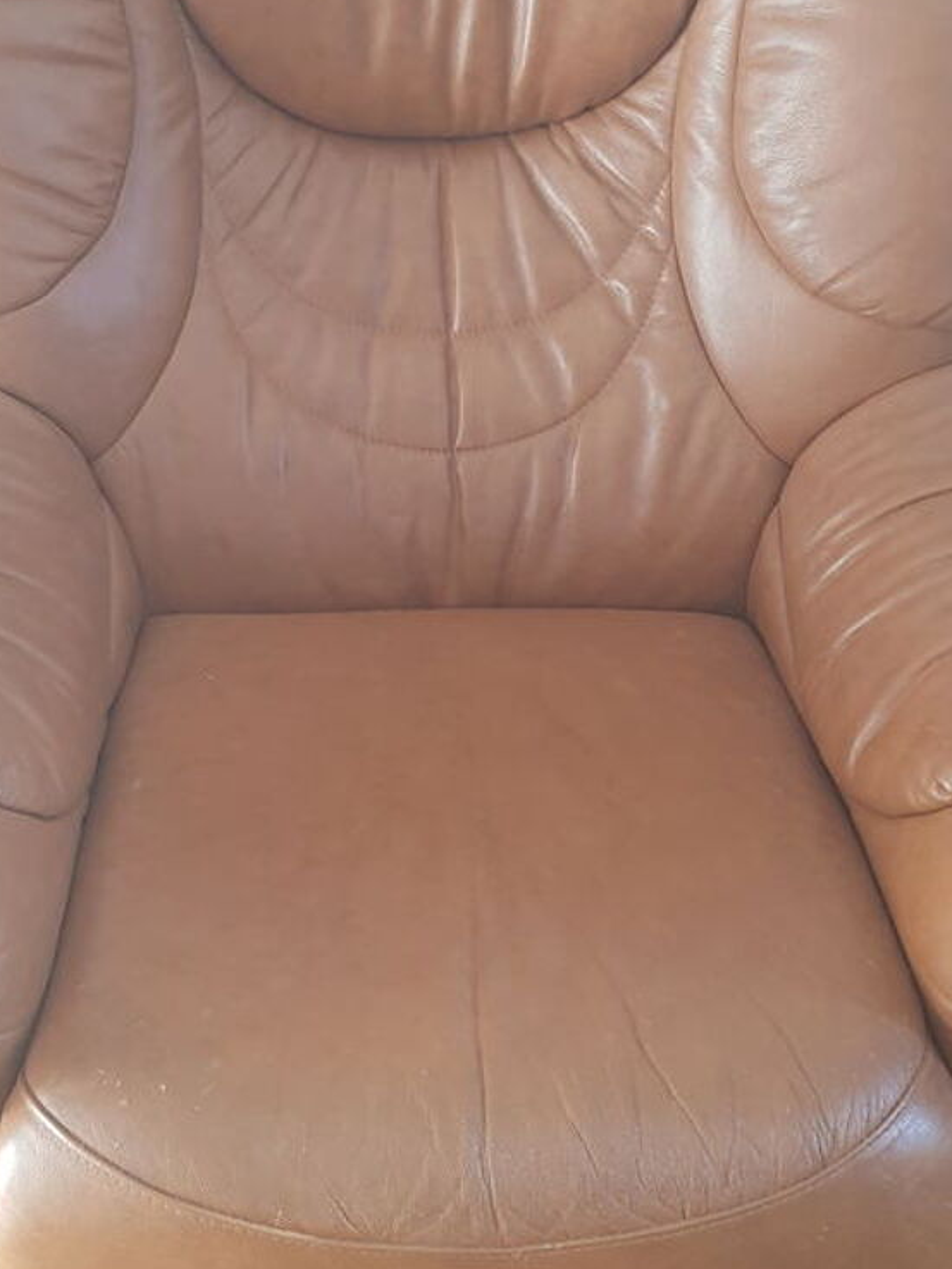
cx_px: 436
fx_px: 1723
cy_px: 507
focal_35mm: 47
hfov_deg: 30.9
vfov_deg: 40.2
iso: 100
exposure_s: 1/50
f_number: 1.7
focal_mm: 4.2
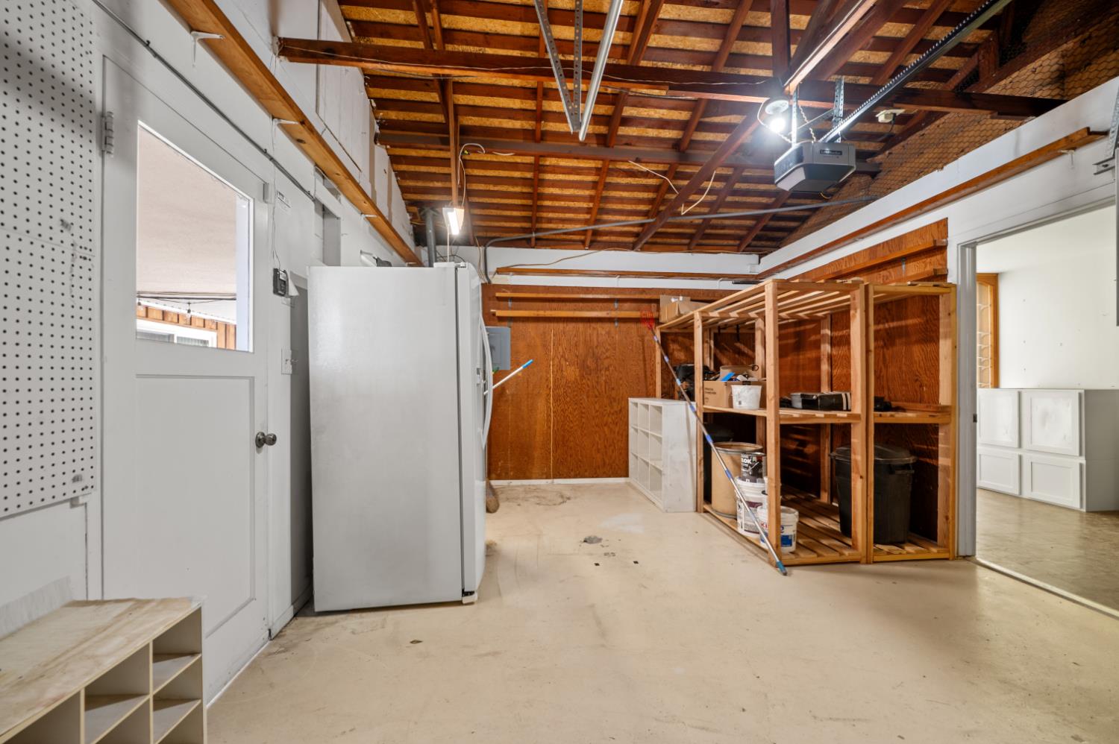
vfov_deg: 81.1
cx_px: 560
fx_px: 435
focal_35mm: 14
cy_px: 372
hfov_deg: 104.3
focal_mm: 14
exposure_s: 1/1.25
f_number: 9
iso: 250
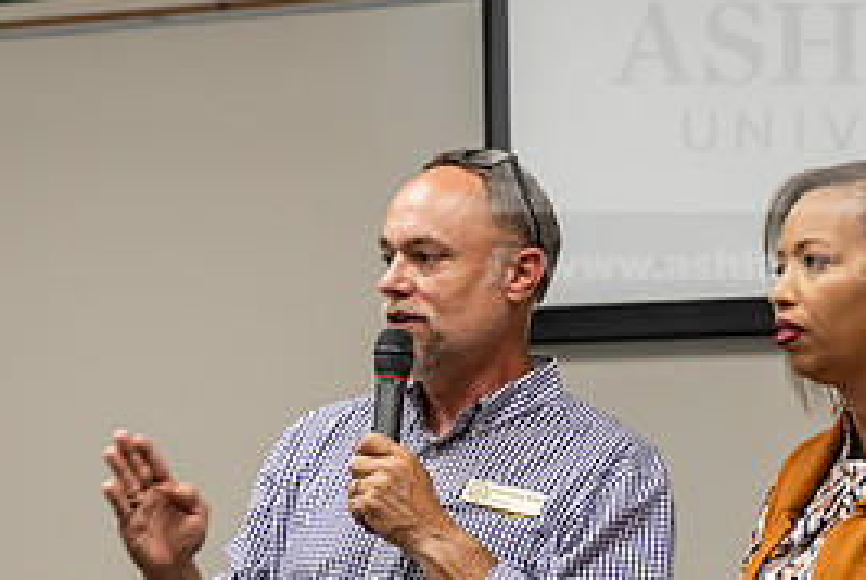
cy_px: 334
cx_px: 394
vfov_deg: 4.9
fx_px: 6815
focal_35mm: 283
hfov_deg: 7.3
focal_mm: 130
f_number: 3.2
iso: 2000
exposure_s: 1/200
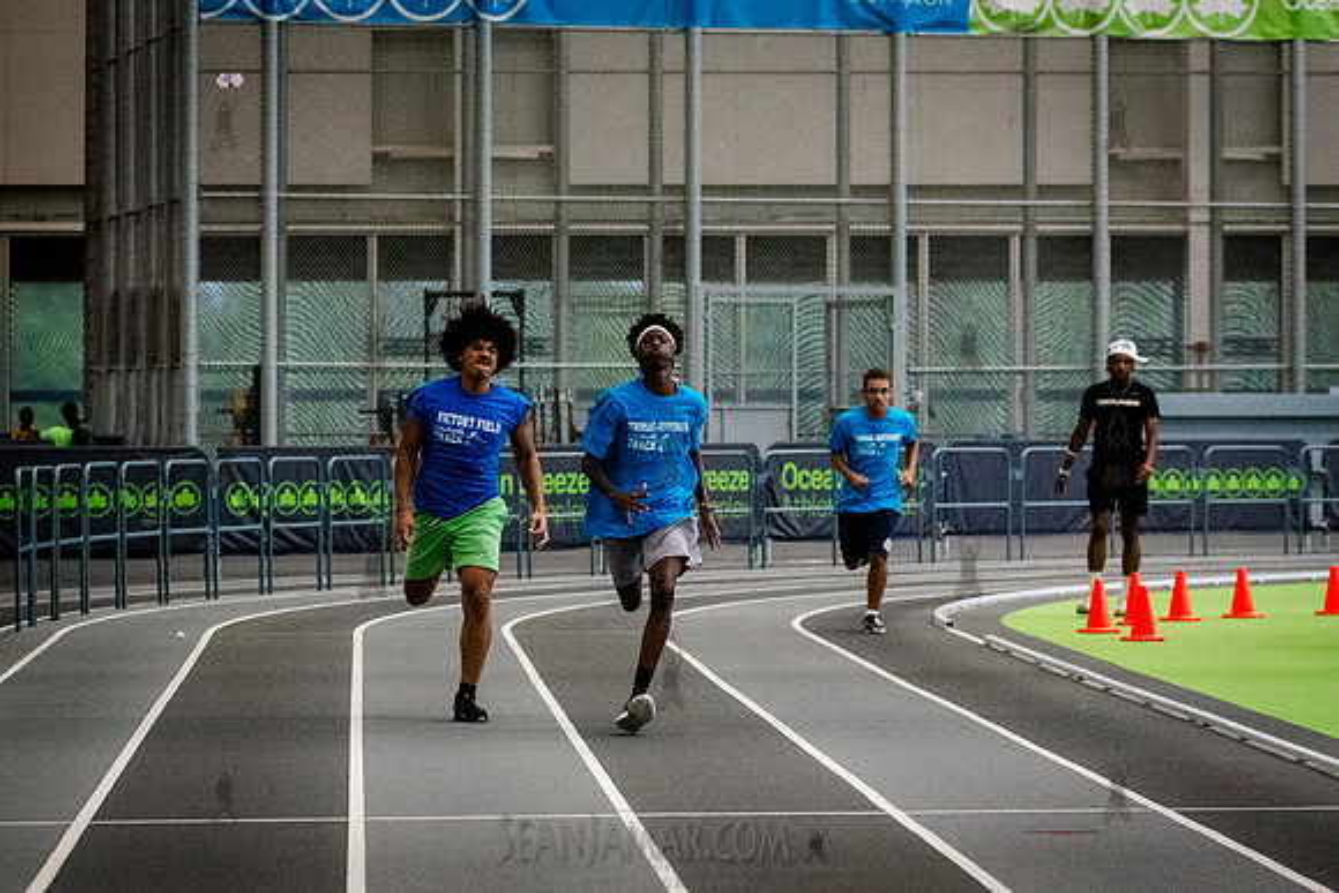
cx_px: 649
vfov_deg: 7.5
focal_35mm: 182
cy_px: 529
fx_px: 6784
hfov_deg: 11.3
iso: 6400
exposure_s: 1/2500
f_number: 4
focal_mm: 112
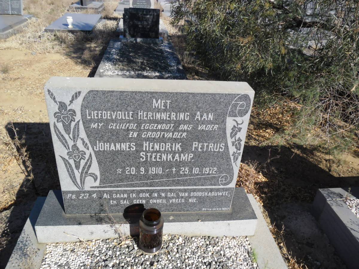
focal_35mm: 27
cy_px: 134
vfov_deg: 51.4
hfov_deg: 65.3
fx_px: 280
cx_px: 180
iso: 80
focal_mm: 4.9
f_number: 3.5
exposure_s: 1/756
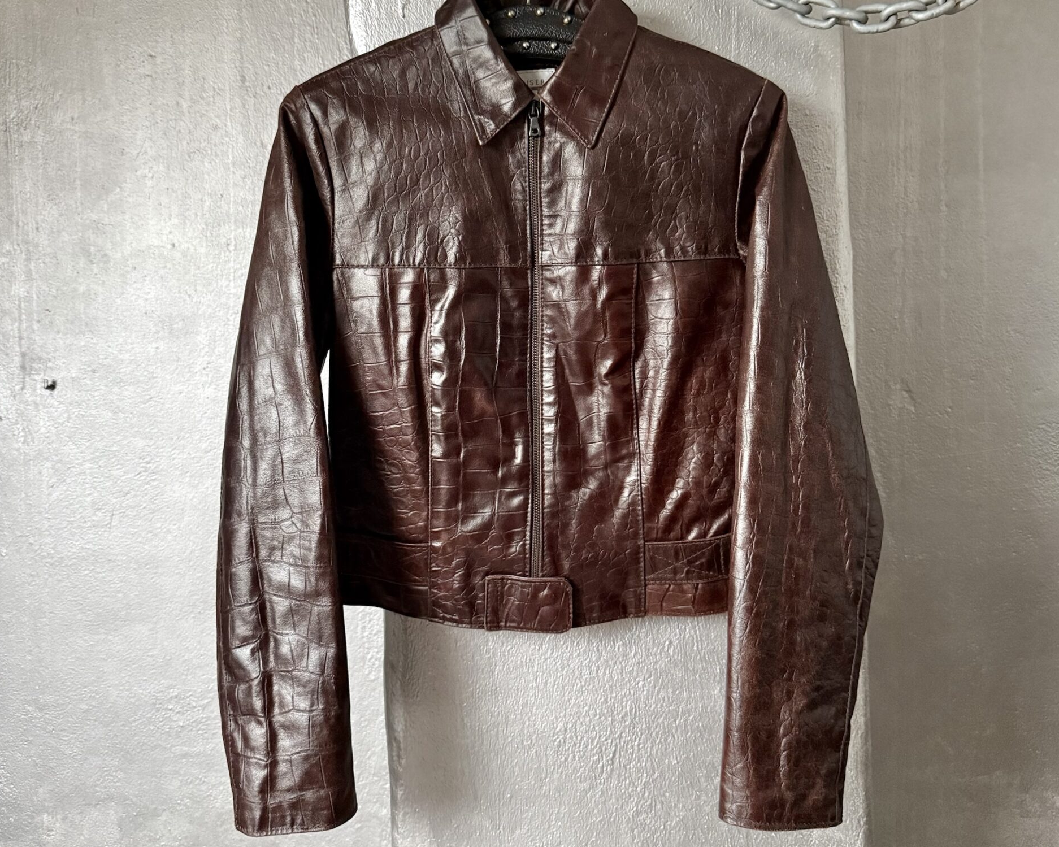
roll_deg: +0.6
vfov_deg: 45.6
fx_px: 1003
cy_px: 344
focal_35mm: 32
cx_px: 536
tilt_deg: -2.5
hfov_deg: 55.7
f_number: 1.78
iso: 1000
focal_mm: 6.76
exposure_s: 1/40
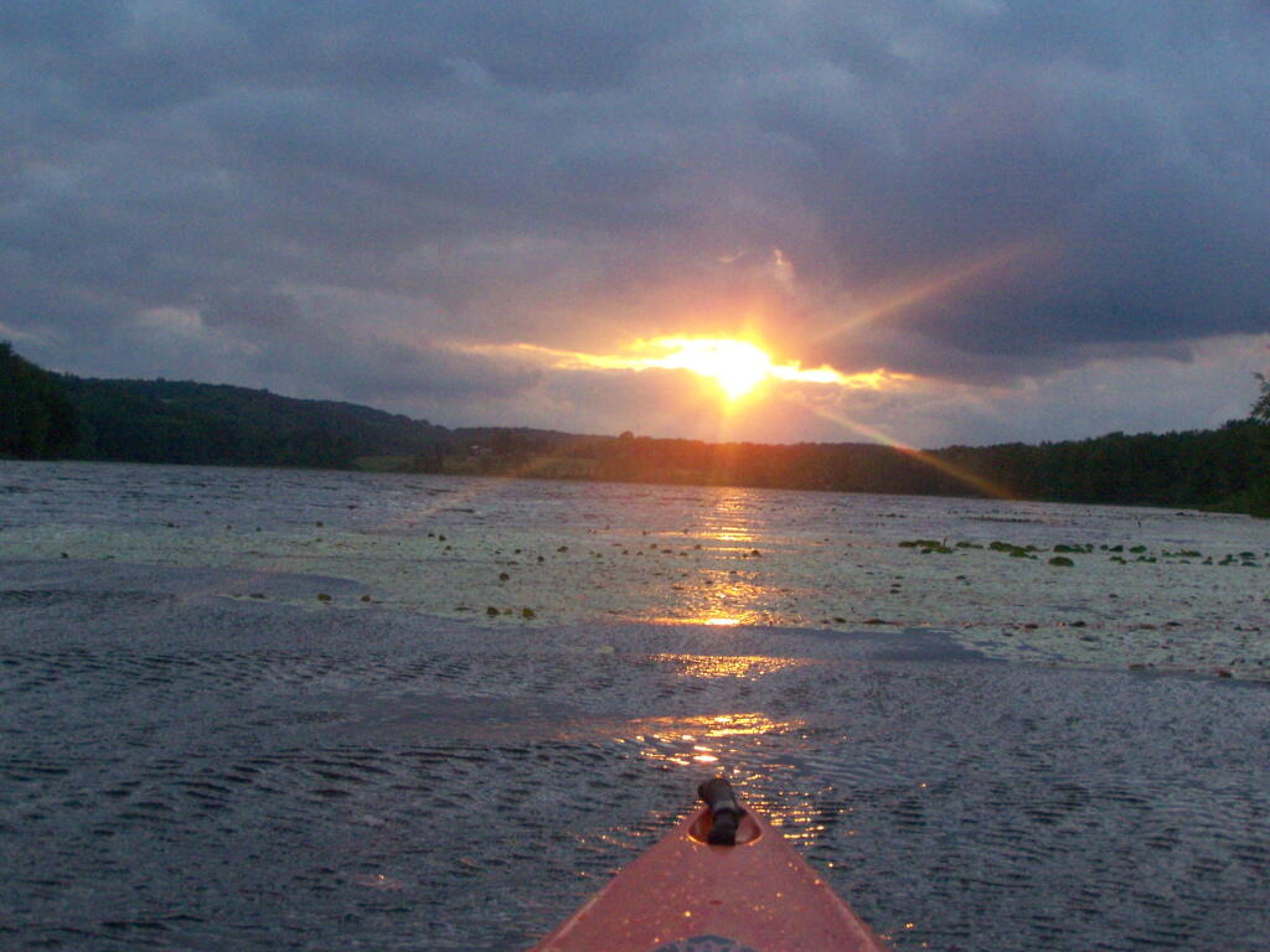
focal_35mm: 56
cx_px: 635
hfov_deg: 34.3
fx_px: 2055
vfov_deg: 26.1
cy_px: 476
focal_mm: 9.3
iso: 400
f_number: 3.1
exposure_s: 1/1000
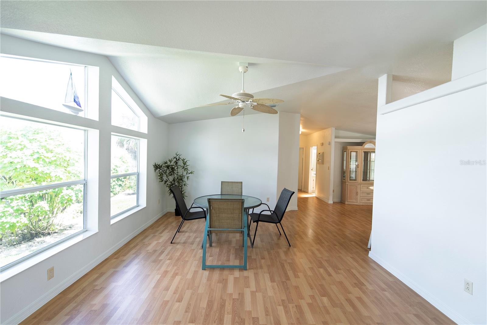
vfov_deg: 77.3
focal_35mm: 15
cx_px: 244
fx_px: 203
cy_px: 162
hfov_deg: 100.4
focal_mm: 15
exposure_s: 1/40
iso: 100
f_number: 3.2
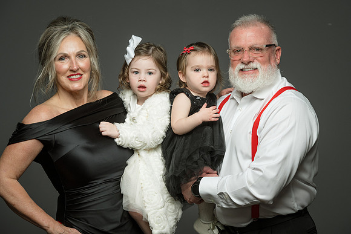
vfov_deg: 9.5
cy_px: 113
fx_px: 1416
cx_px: 182
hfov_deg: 14.1
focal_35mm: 145
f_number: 9
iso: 400
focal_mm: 140
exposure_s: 1/160
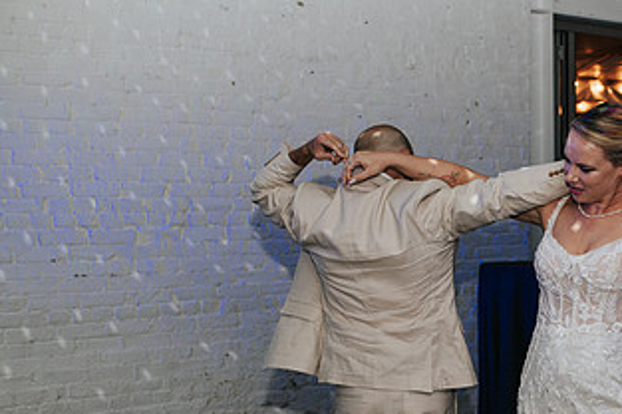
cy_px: 364
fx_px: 1174
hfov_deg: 28.7
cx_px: 536
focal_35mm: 68
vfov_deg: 19.6
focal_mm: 35
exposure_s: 1/200
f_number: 2.8
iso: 1000
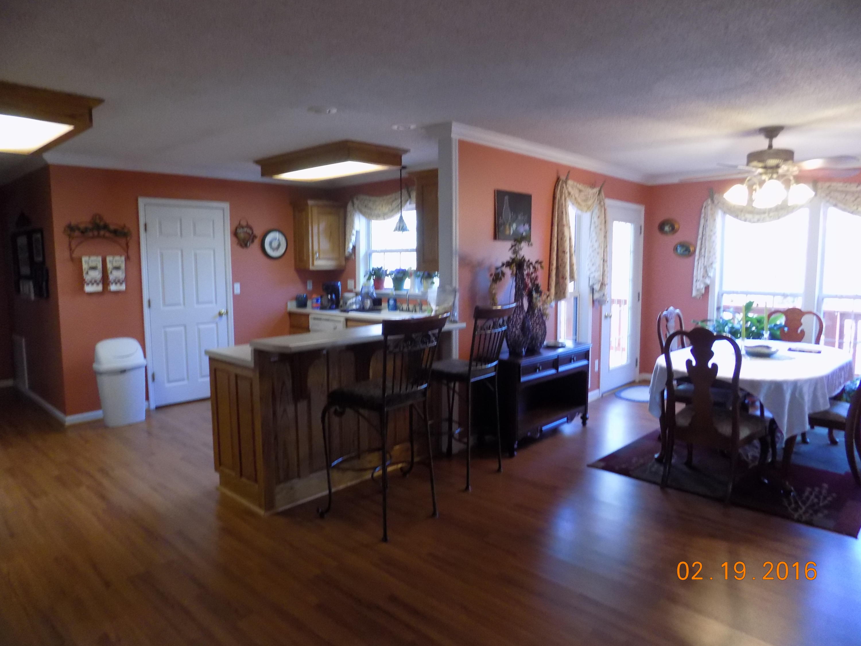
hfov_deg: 73.9
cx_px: 430
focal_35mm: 23
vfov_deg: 58.9
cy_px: 323
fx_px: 572
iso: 320
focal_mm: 4
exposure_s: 1/30
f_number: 3.1
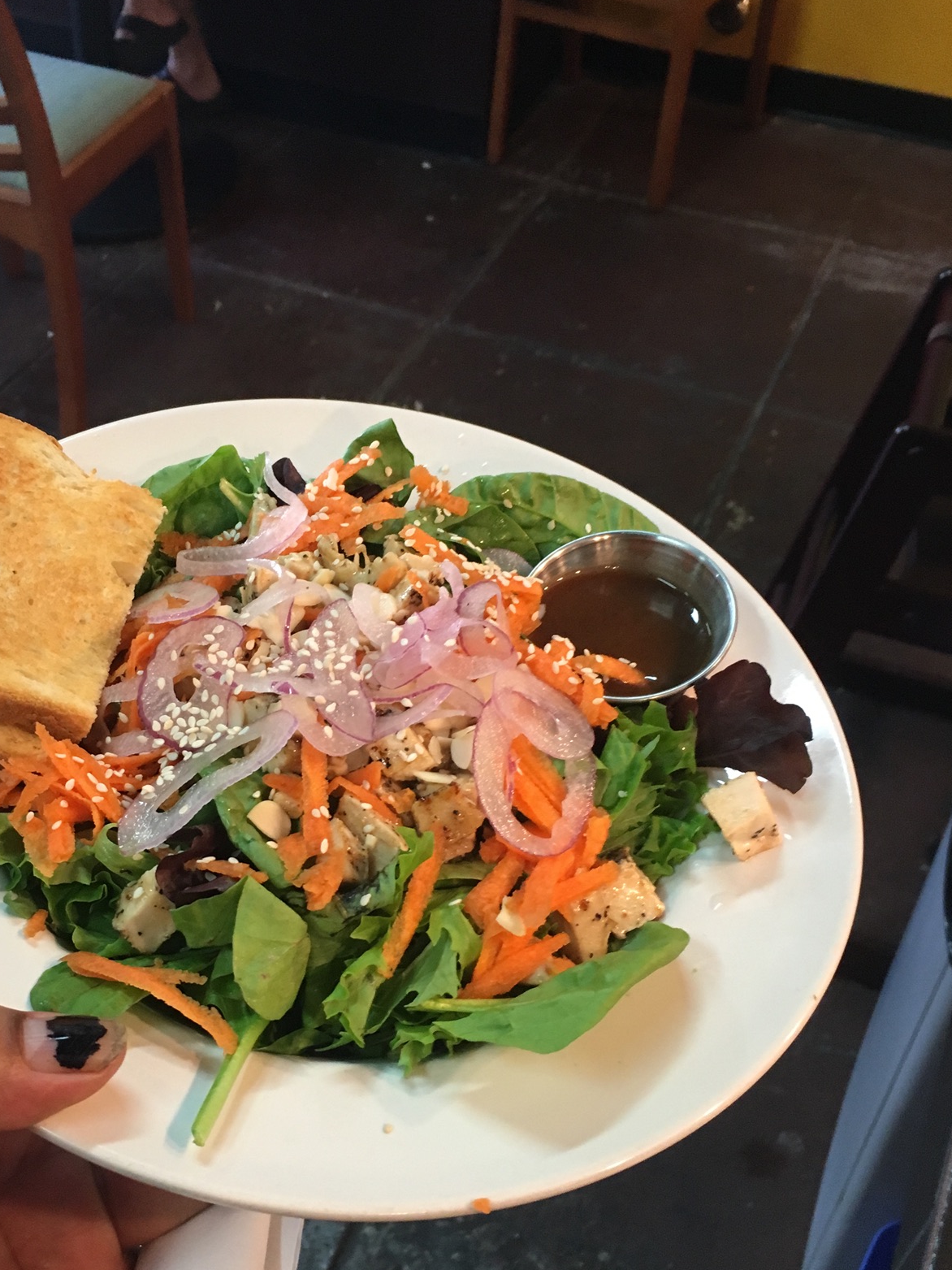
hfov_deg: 37.4
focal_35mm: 38
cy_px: 756
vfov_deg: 48.7
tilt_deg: -47.8
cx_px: 340
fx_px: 1394
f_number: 2.2
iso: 100
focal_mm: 4.15
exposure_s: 1/30
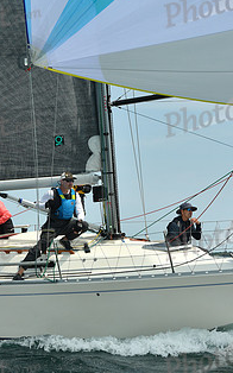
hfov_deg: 9.9
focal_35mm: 132
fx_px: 1342
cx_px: 103
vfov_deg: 15.8
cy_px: 185
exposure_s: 1/1250
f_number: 9
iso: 320
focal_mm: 70
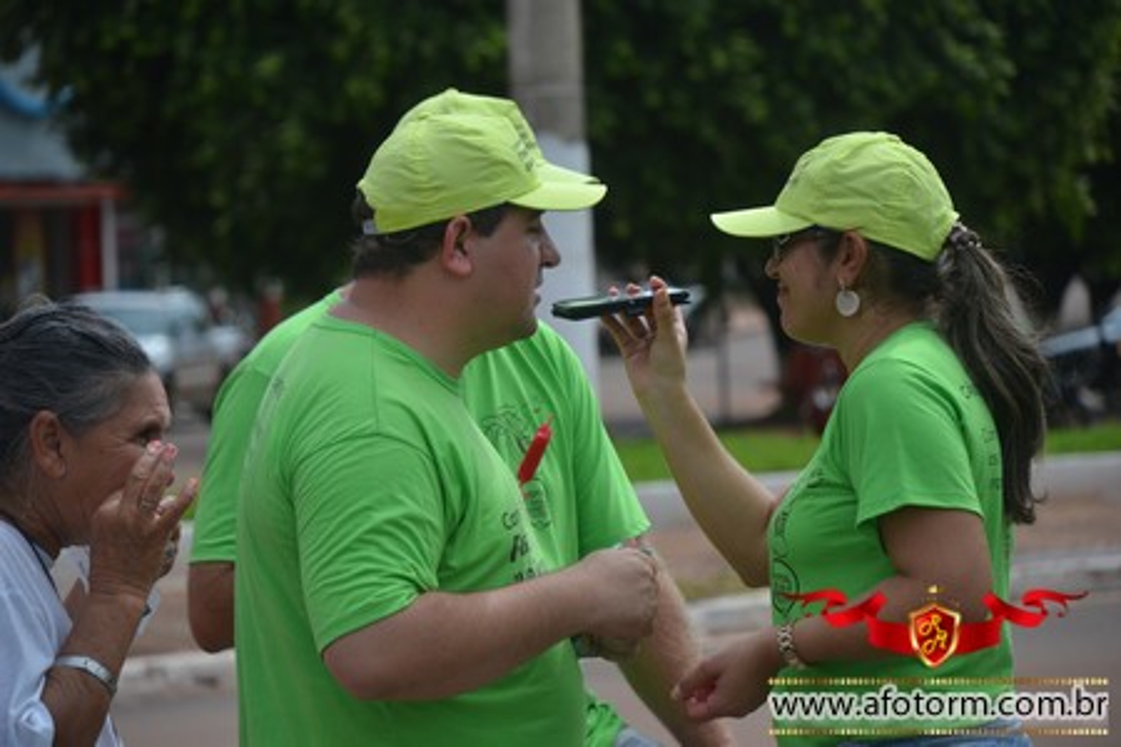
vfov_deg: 6.8
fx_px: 6305
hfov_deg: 10.2
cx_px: 560
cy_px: 374
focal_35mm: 202
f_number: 5.6
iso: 100
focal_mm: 135
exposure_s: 1/500
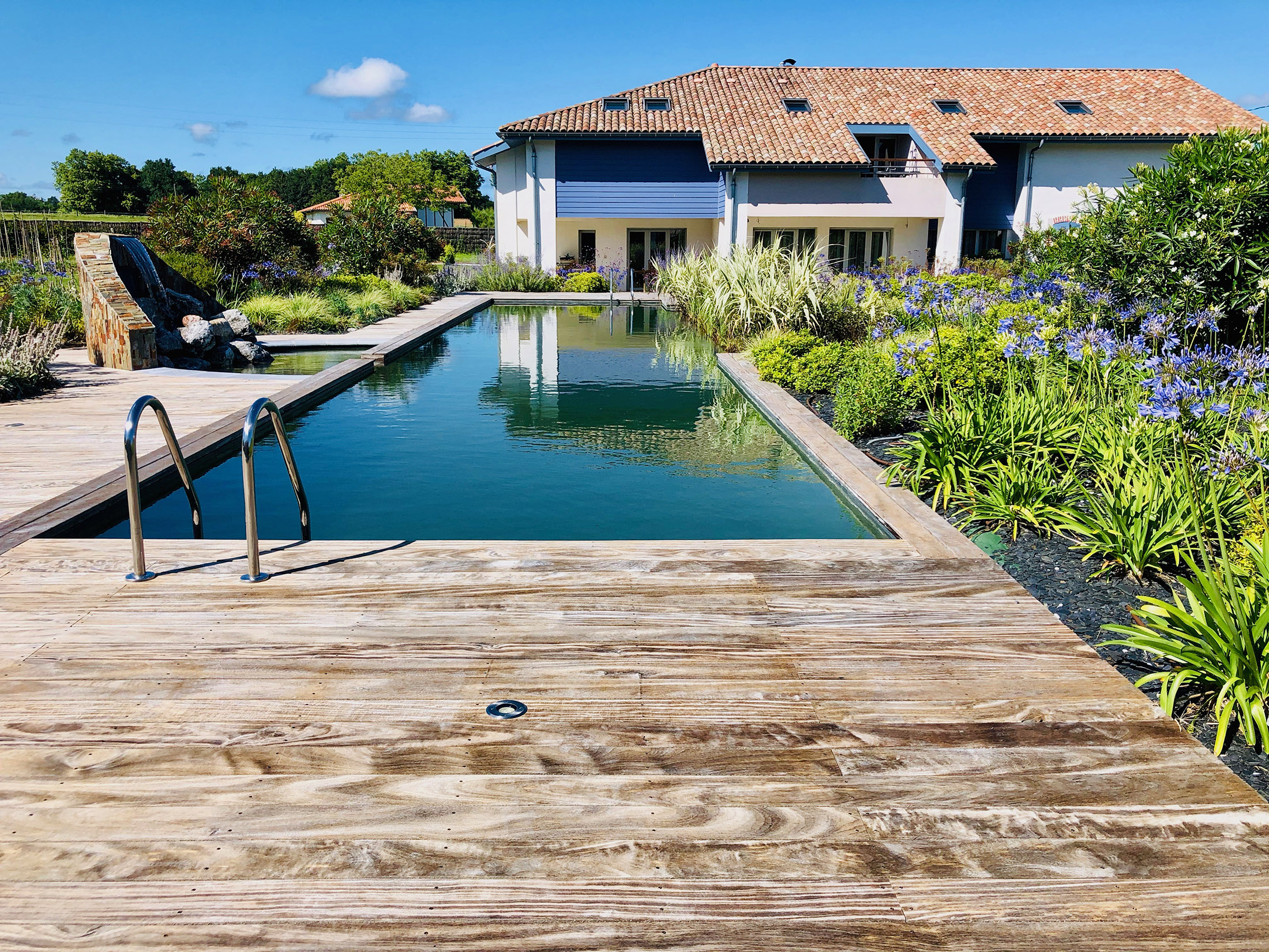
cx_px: 634
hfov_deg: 63.4
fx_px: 1026
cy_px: 476
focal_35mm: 28
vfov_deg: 49.7
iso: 20
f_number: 1.8
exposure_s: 1/2000
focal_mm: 3.99
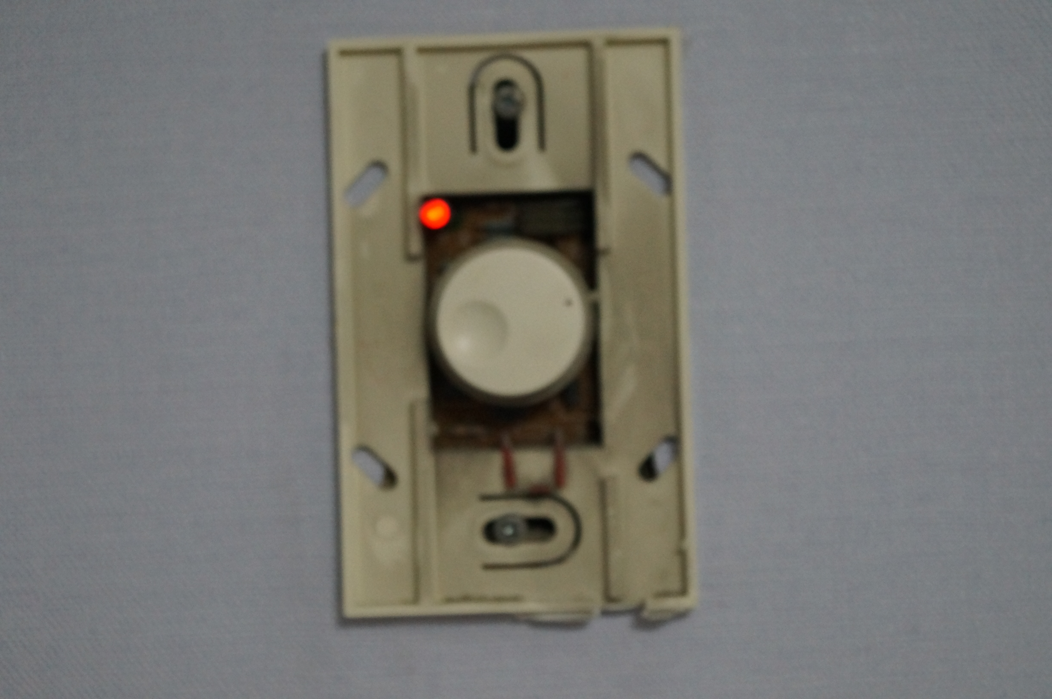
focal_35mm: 82
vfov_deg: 16.5
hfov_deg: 24.6
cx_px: 526
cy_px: 350
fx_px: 2408
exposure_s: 1/100
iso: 2000
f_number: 5.6
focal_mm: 55
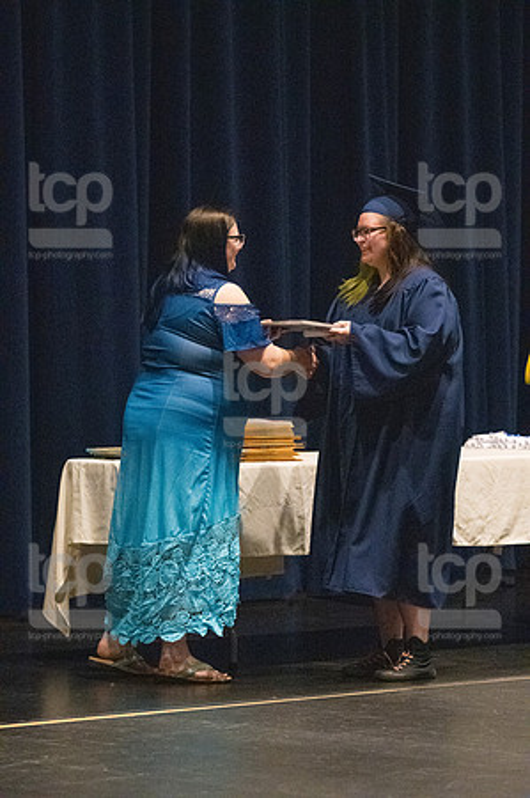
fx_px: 4139
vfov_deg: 11.0
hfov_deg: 7.3
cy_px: 399
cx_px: 265
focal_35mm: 187
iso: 10000
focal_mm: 125
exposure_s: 1/400
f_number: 3.2
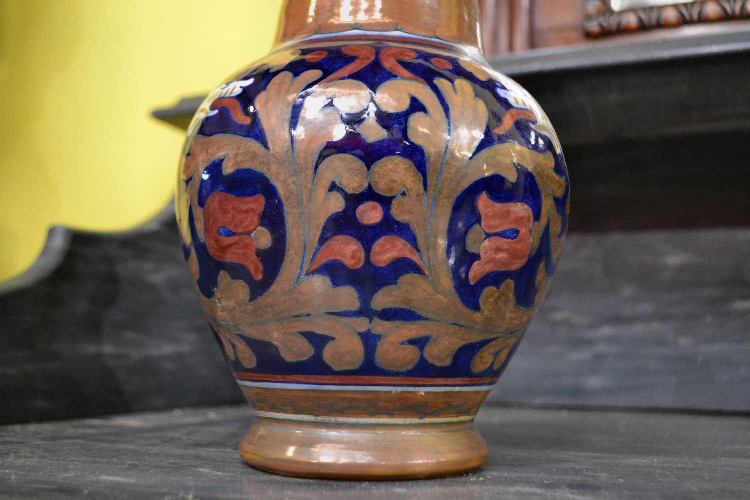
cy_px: 250
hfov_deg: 49.6
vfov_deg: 34.2
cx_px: 375
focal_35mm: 39
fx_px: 812
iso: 2500
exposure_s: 1/60
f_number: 4.2
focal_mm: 26
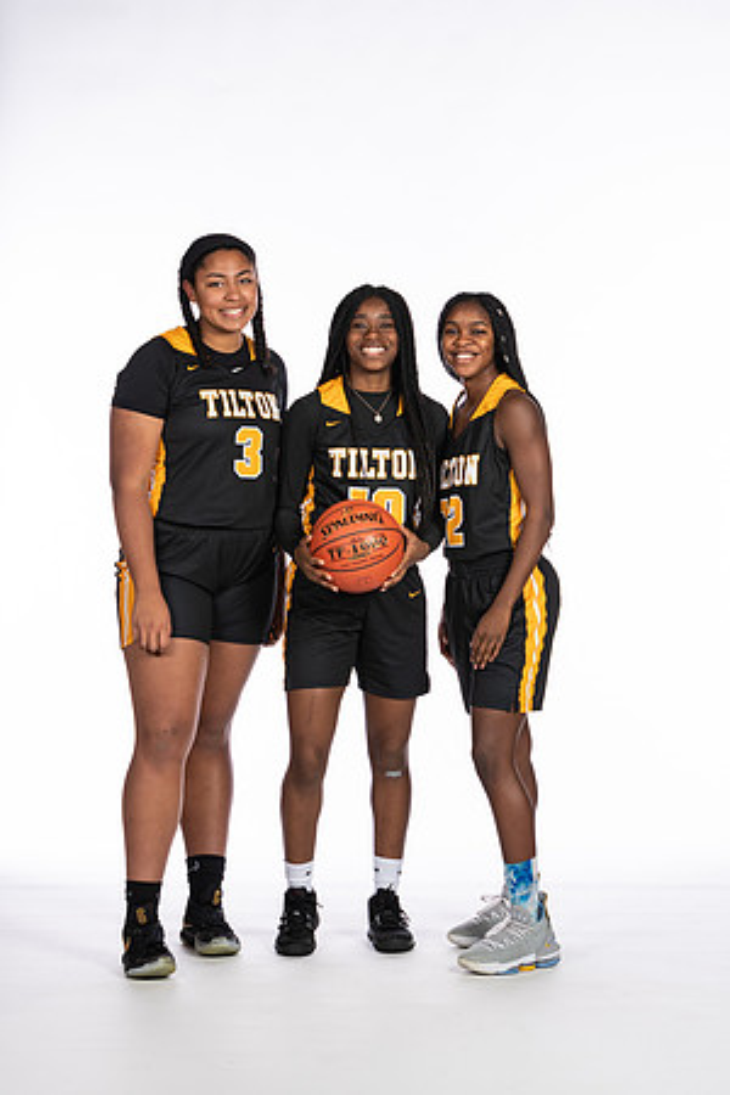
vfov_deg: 19.5
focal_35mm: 105
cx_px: 365
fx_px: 3194
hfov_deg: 13.0
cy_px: 548
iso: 100
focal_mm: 70
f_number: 5.6
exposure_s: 1/100
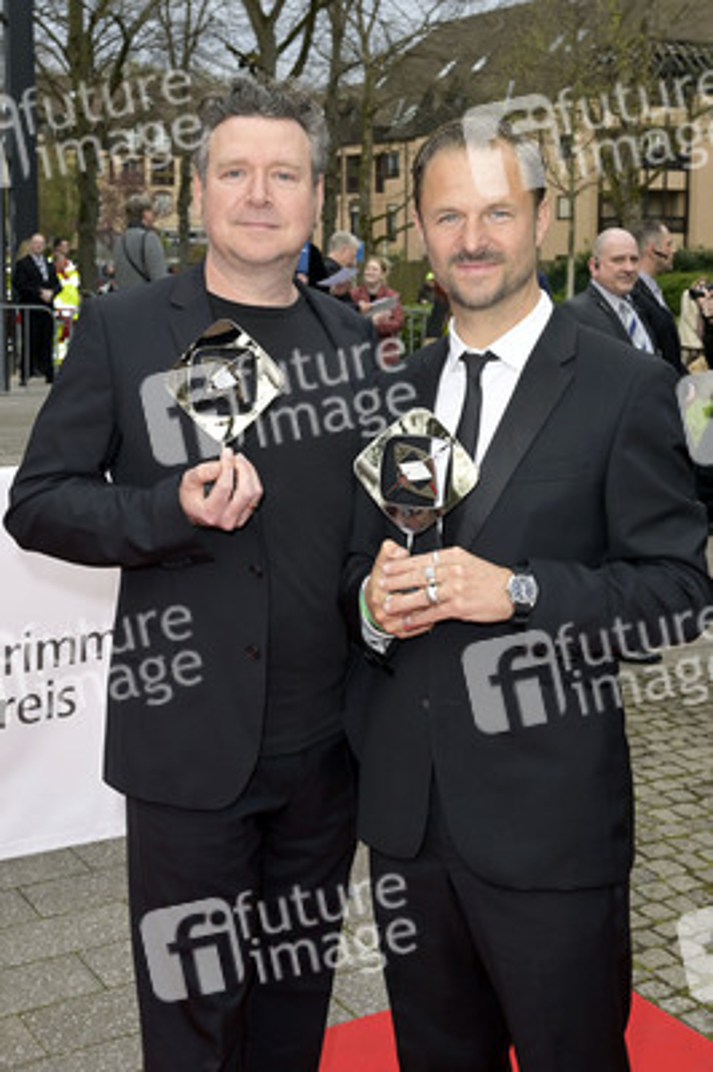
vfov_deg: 46.4
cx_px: 356
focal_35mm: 42
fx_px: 1250
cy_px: 536
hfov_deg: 31.8
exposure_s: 1/250
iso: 500
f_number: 7.1
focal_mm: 42
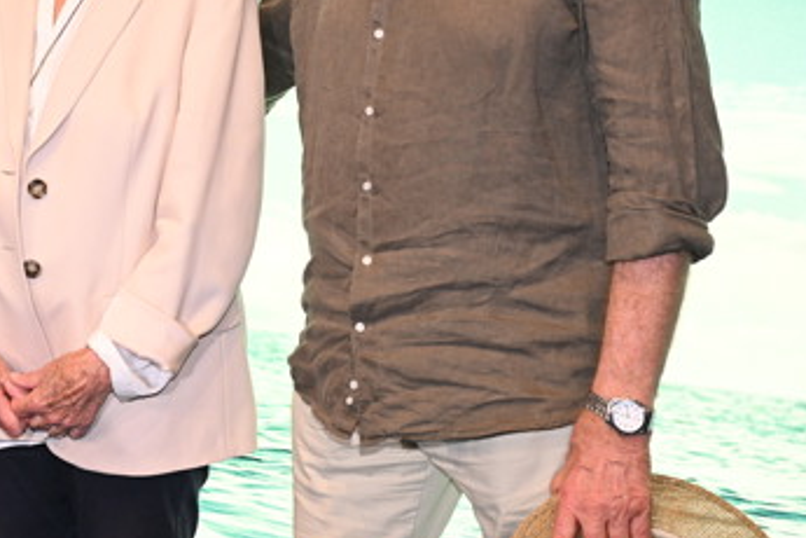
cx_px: 12
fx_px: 2060
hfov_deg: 21.4
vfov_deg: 14.7
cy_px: 82
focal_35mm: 92
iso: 1600
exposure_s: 1/125
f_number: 5.6
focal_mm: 46
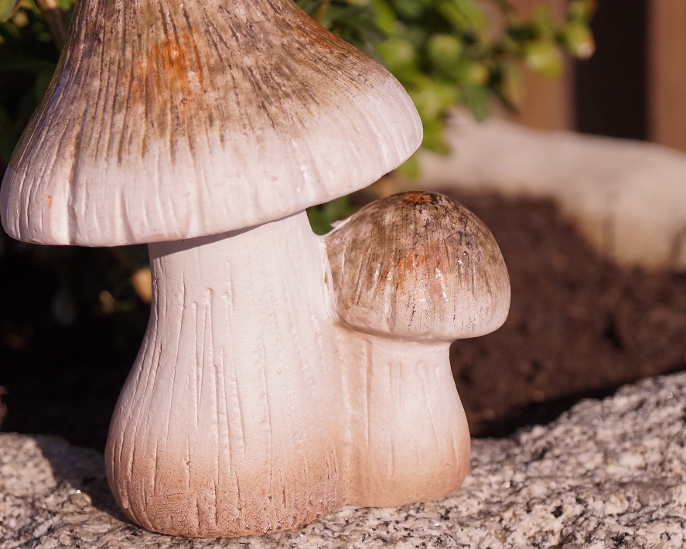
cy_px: 226
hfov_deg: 14.7
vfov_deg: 11.8
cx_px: 274
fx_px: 2656
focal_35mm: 131
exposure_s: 1/2500
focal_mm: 55
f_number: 5.6
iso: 400
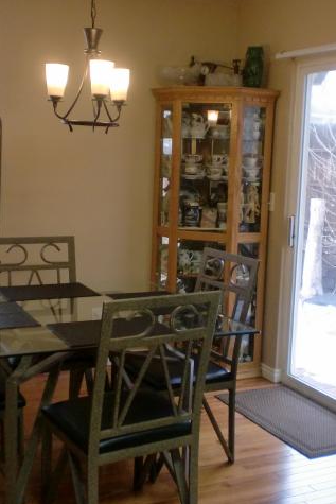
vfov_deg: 40.3
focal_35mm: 49
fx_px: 685
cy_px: 254
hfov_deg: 27.5
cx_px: 169
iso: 250
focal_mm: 6.3
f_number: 3.1
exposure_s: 1/60
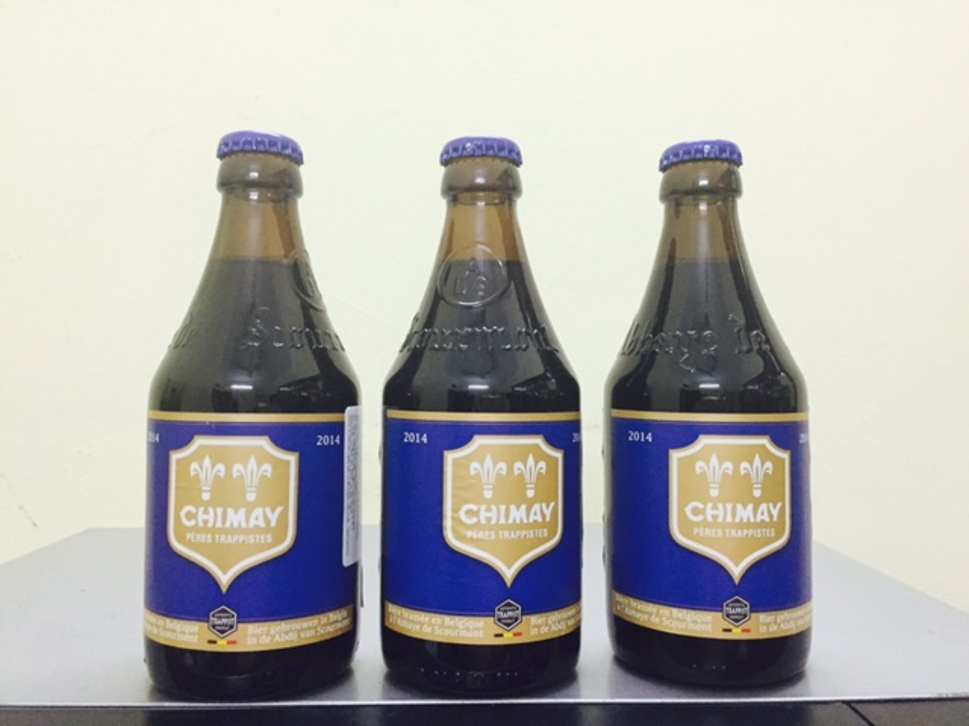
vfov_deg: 48.2
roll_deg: -2.0
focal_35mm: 29
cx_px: 484
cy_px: 363
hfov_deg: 61.7
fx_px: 812
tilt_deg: +0.9
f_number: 2.2
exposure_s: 1/33
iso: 250
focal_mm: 4.15
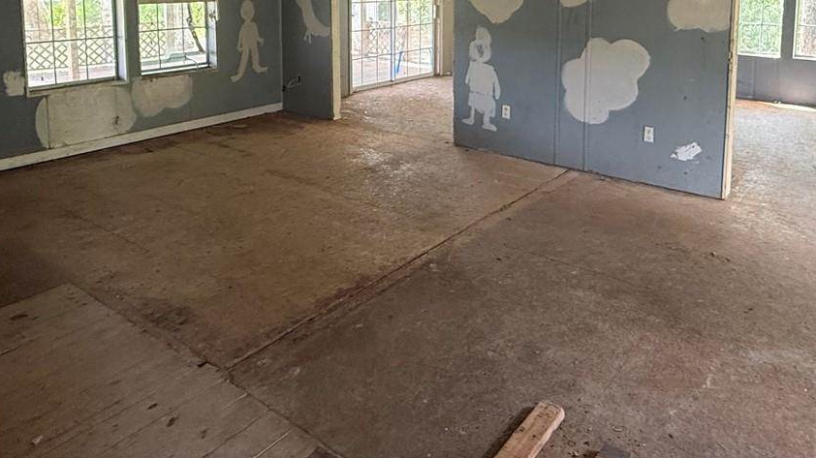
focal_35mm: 29
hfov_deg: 65.7
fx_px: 627
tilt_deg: -5.7
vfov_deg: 37.3
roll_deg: -1.1
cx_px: 468
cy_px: 39
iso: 320
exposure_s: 1/84
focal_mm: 2.22
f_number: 2.2
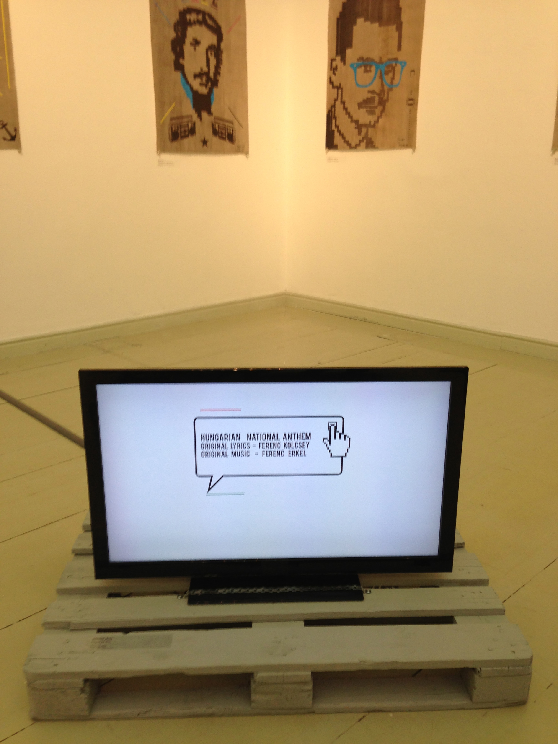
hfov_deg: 42.9
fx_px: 709
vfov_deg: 55.4
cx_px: 279
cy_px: 372
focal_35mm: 33
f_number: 2.4
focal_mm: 4.13
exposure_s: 1/20
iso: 64
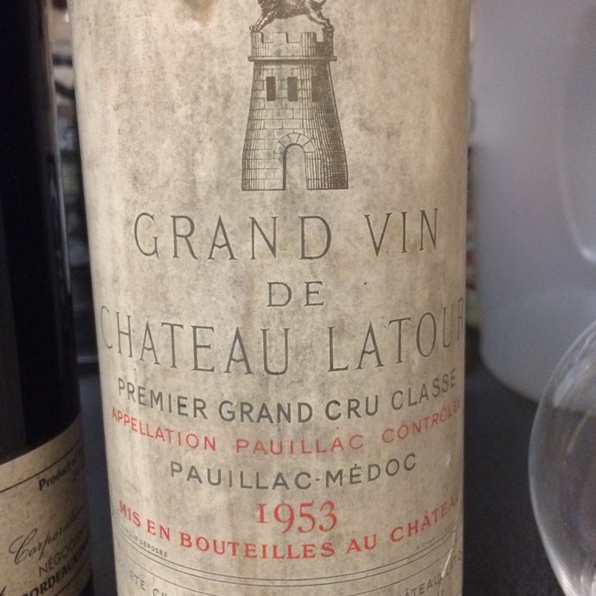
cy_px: 285
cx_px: 304
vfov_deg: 43.8
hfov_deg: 43.9
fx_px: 740
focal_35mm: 38
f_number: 2.2
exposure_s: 1/15
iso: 320
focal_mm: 4.15
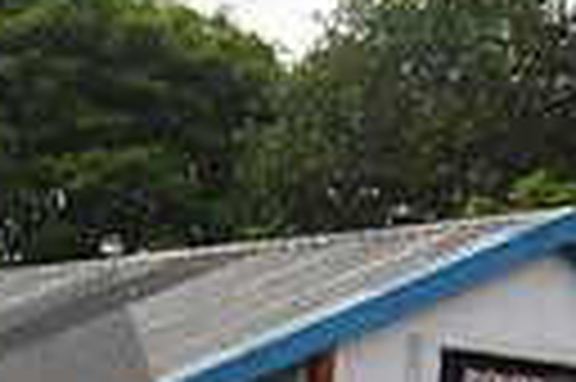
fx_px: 2748
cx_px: -634
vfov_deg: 7.6
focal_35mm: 172
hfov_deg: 10.8
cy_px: 807
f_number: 4.5
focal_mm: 38
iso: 560
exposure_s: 1/1000
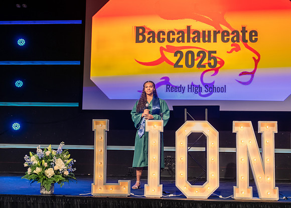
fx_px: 459
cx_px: 146
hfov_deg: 35.2
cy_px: 104
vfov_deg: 25.5
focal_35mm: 55
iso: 800
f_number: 1.2
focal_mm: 50
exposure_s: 1/500
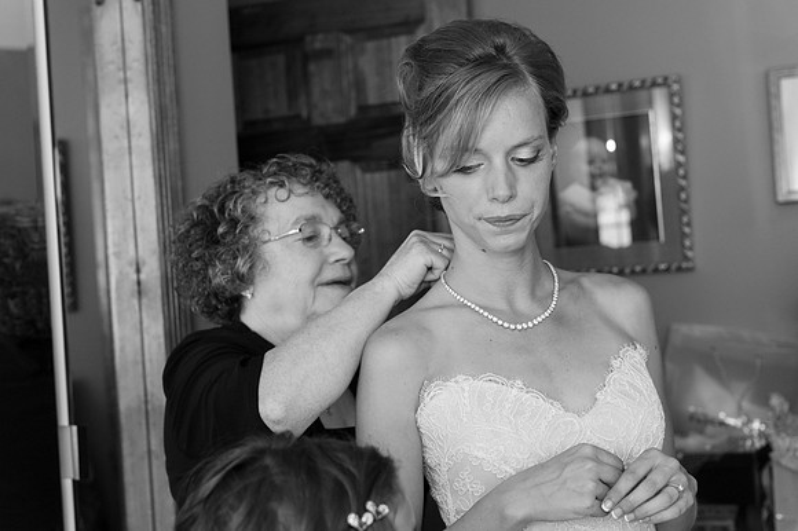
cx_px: 399
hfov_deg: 35.7
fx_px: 1241
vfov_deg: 24.2
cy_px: 266
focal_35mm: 56
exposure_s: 1/60
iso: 1600
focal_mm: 56
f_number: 4.5
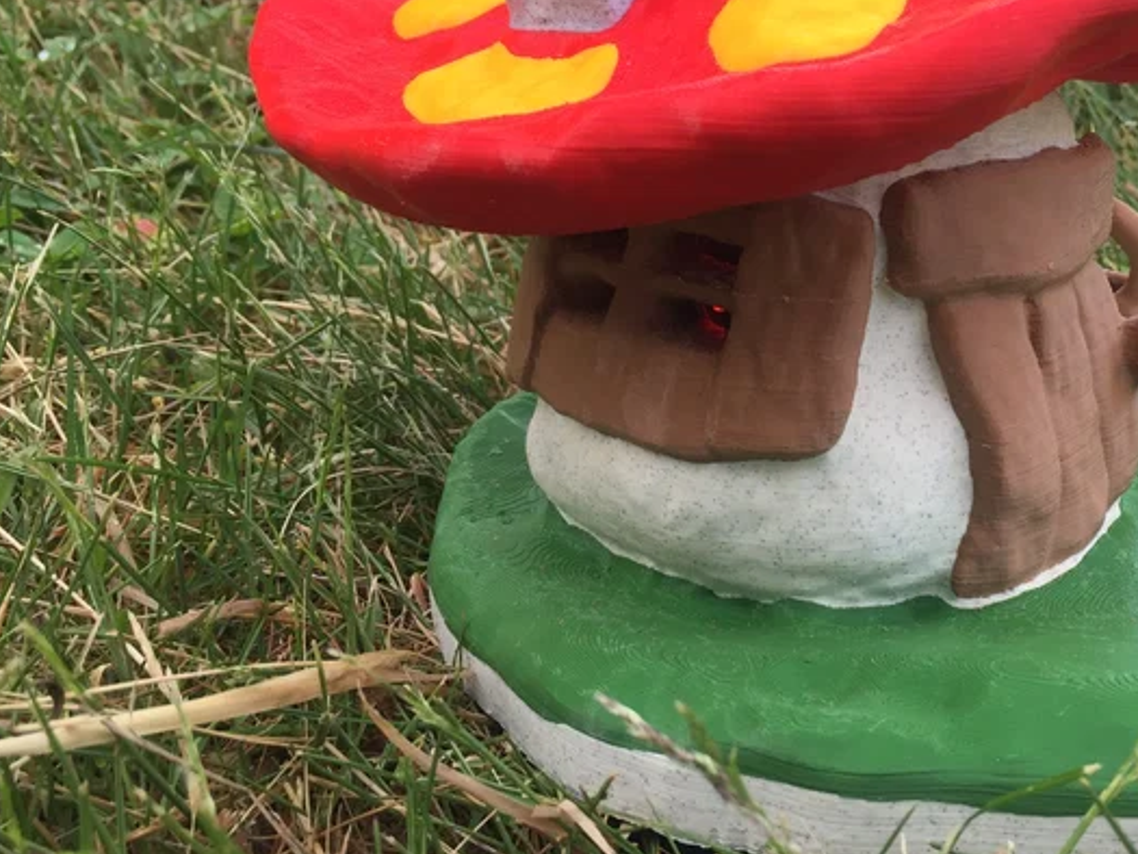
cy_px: 272
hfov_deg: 40.1
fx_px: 1513
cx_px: 853
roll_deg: -3.1
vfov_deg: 31.2
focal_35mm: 46
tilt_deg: -16.9
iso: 32
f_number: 2.2
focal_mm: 4.15
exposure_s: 1/395
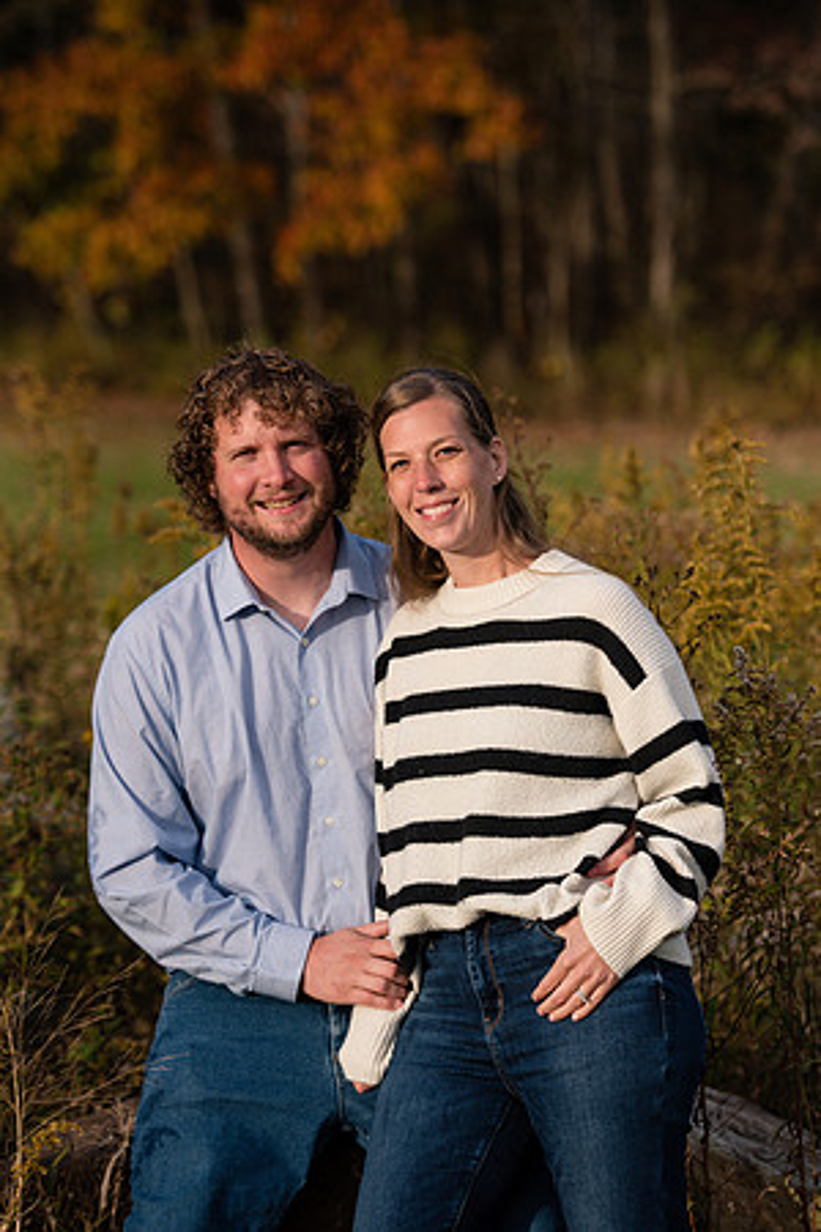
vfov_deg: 18.6
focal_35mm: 110
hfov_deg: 12.5
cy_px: 616
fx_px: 3763
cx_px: 410
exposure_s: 1/3200
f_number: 3.5
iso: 360
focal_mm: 110
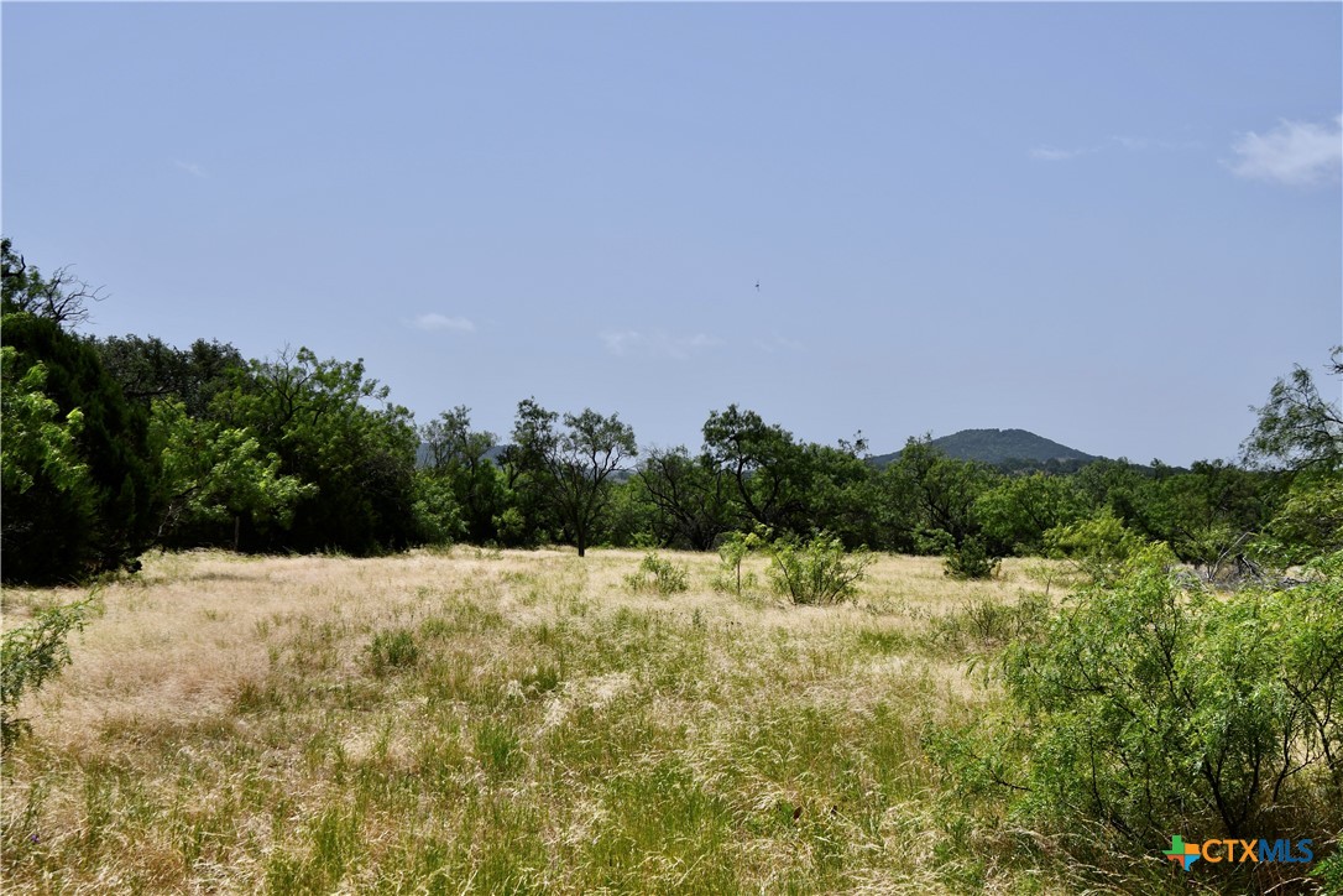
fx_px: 1716
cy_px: 448
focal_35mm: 46
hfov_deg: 42.7
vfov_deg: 29.2
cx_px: 672
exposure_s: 1/400
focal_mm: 31
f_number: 10
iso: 100
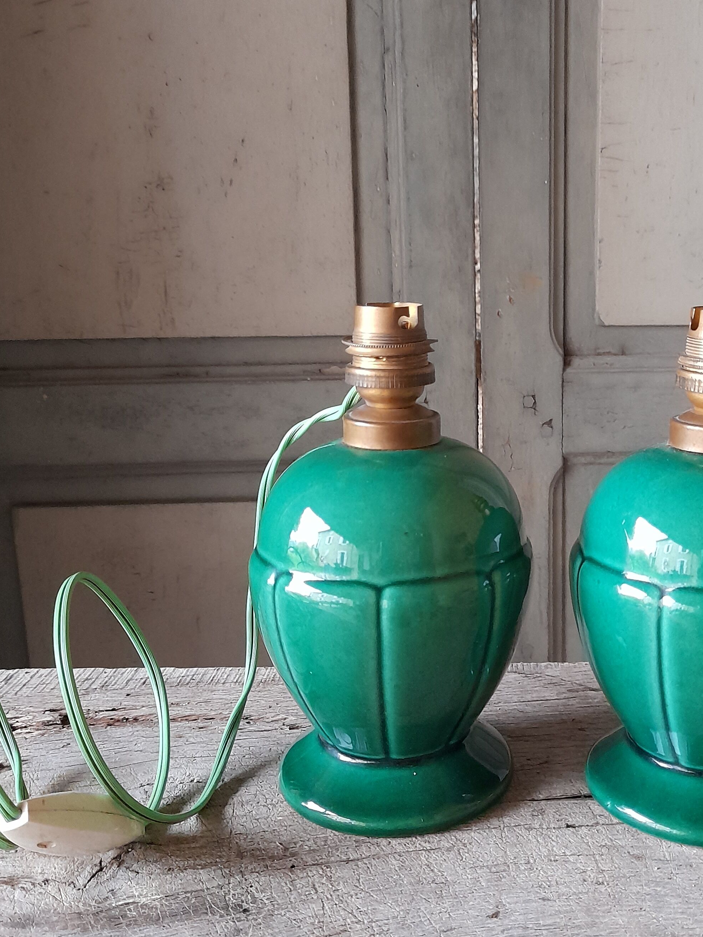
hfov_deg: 37.1
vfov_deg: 48.9
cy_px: 420
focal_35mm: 38
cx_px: 498
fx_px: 1029
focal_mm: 4.6
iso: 500
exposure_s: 1/25
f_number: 2
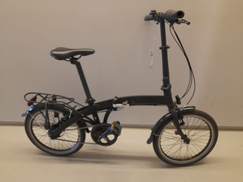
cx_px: 122
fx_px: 175
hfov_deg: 69.4
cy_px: 91
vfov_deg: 54.9
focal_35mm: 25
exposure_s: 1/50
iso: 320
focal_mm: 4.6
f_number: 2
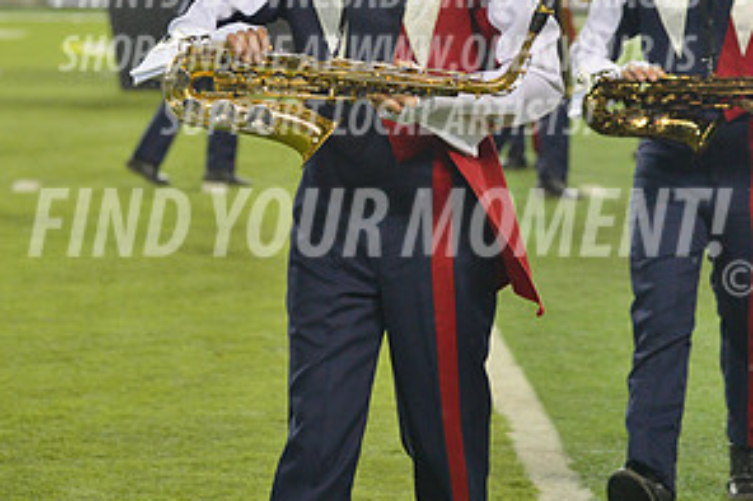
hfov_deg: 10.0
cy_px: 48
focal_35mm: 205
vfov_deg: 6.7
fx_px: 4285
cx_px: 378
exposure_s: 1/640
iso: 2000
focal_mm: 135
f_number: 5.6
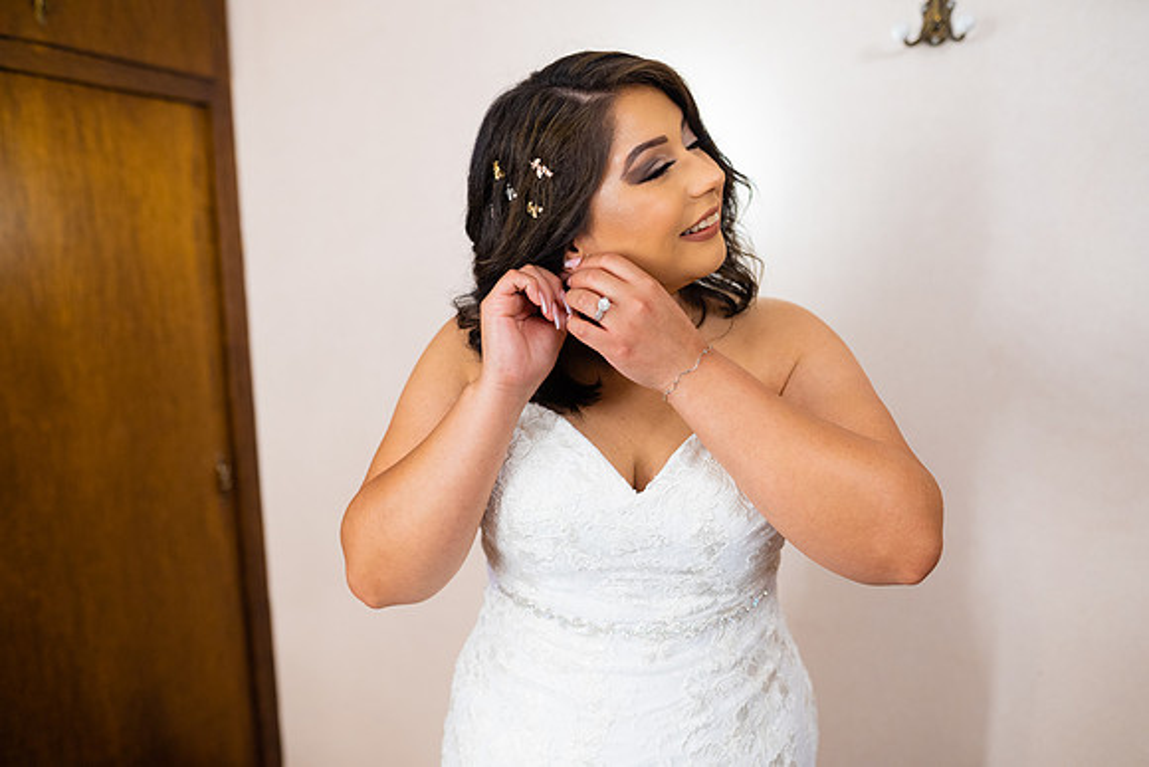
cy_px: 384
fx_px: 766
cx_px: 574
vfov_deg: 53.2
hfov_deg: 73.7
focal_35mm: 24
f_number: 2
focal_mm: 24
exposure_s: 1/160
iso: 500
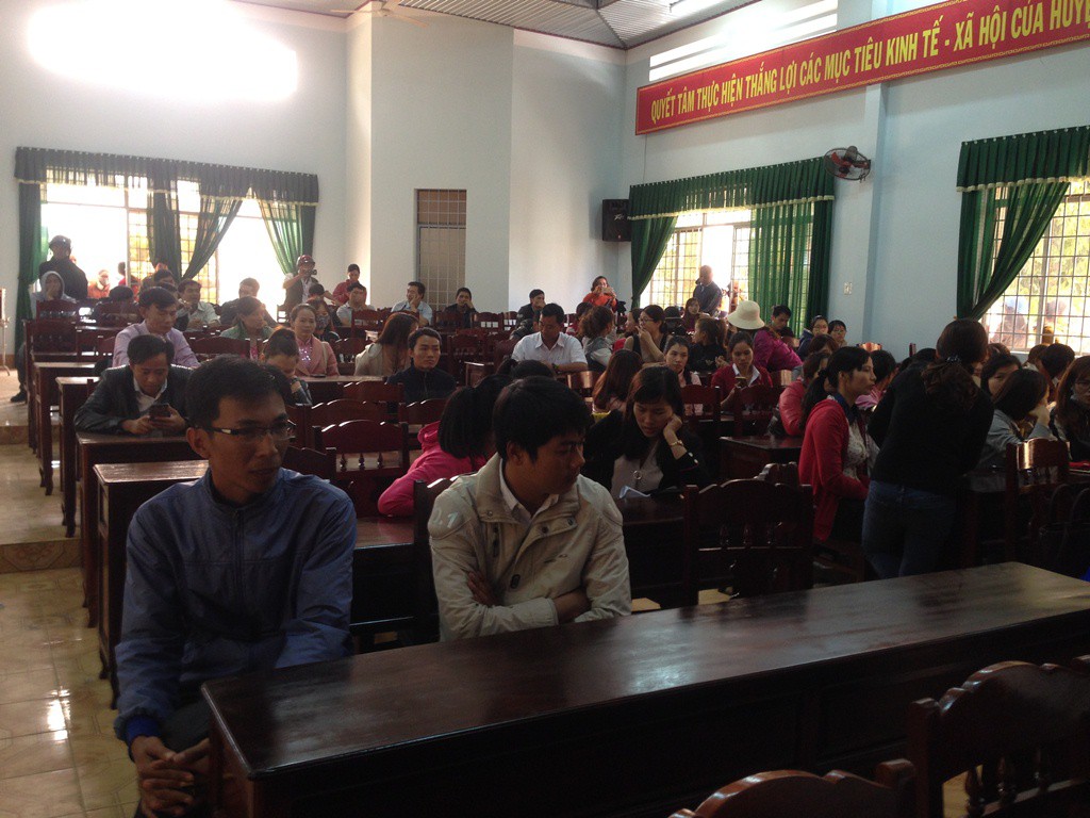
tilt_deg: -5.4
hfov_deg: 55.4
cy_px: 409
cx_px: 545
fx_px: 1039
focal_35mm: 33
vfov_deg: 42.9
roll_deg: -0.8
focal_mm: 4.12
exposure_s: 1/20
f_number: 2.4
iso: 80
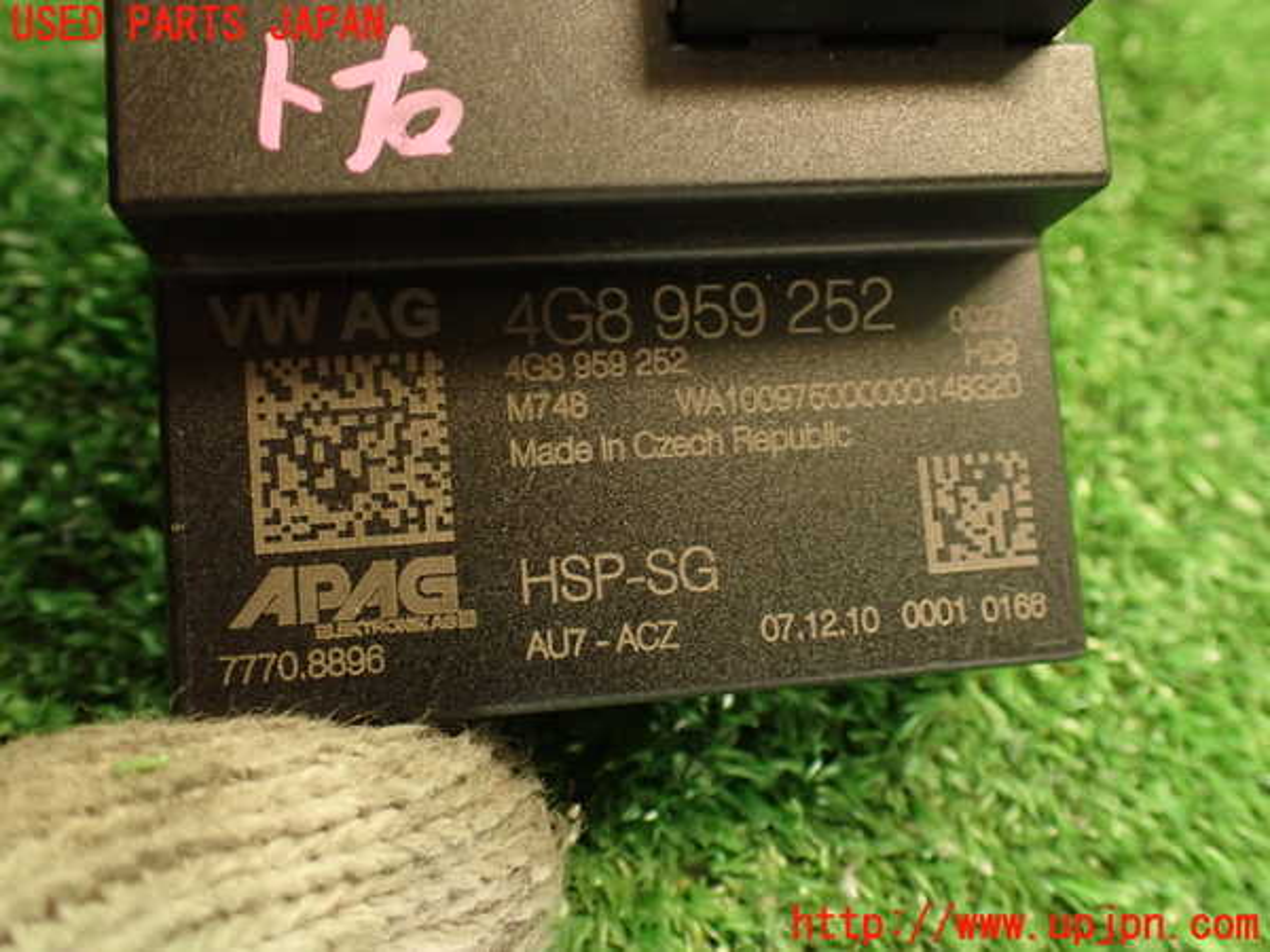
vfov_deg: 44.2
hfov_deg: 56.8
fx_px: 1174
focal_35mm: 32
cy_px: 476
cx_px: 635
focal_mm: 5.79
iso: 640
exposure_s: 1/30
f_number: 2.4
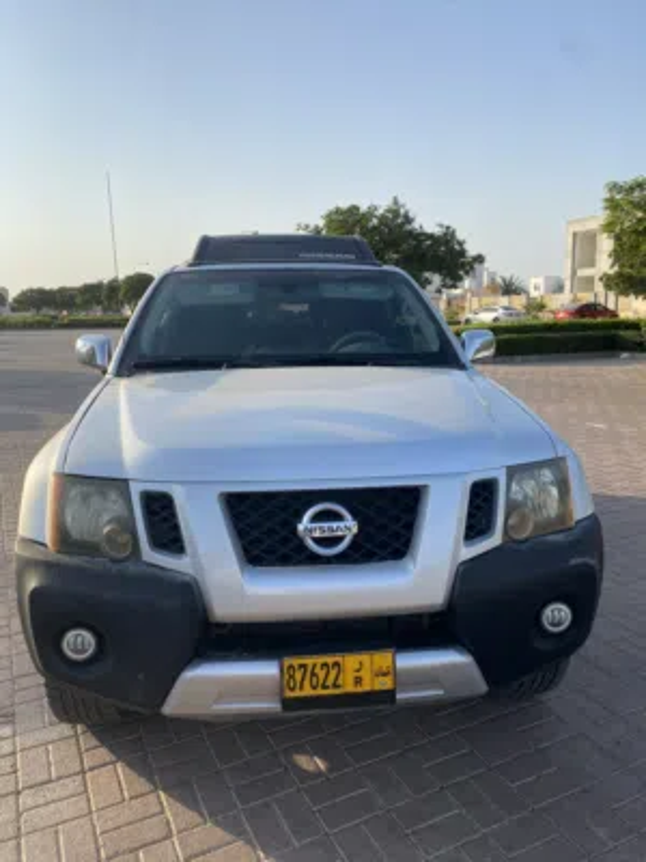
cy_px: 431
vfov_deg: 67.3
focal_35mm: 26
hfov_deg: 53.1
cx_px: 323
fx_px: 647
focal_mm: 4.25
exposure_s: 1/1927
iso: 32
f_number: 1.8
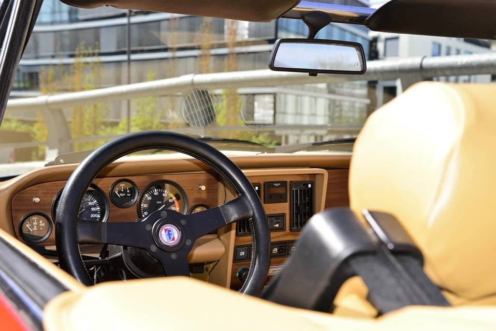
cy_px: 166
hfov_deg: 38.2
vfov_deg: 26.0
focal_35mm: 52
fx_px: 717
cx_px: 248
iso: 200
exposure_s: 1/200
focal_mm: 52
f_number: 8
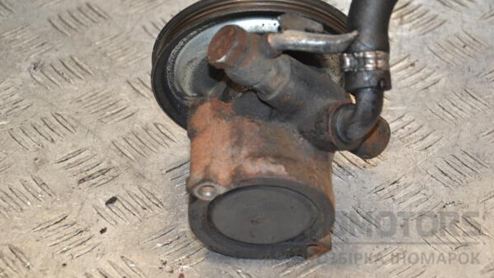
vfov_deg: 7.3
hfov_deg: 12.9
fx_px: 2181
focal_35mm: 167
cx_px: 247
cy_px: 113
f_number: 6.3
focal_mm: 105
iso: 800
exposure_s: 1/200
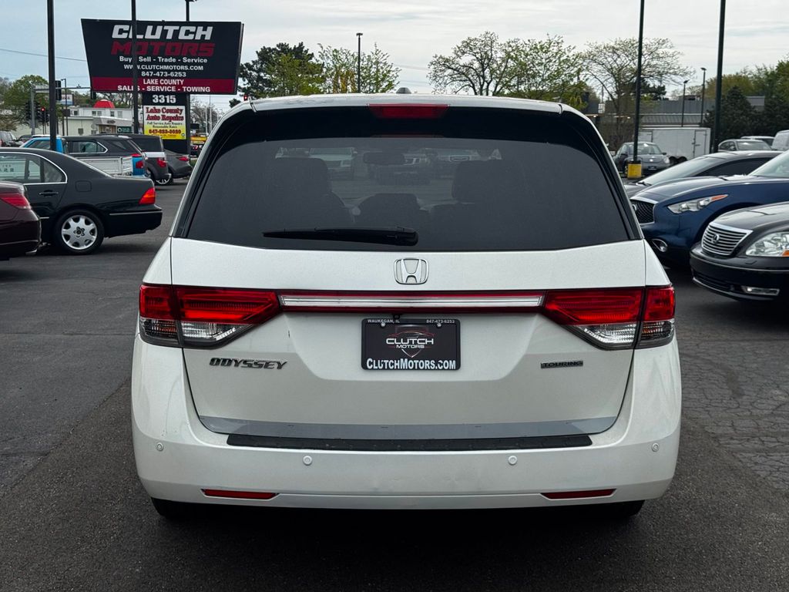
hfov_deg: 39.7
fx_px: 1094
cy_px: 296
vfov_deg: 30.3
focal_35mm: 48
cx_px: 394
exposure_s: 1/3610
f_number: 1.78
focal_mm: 6.76
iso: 64
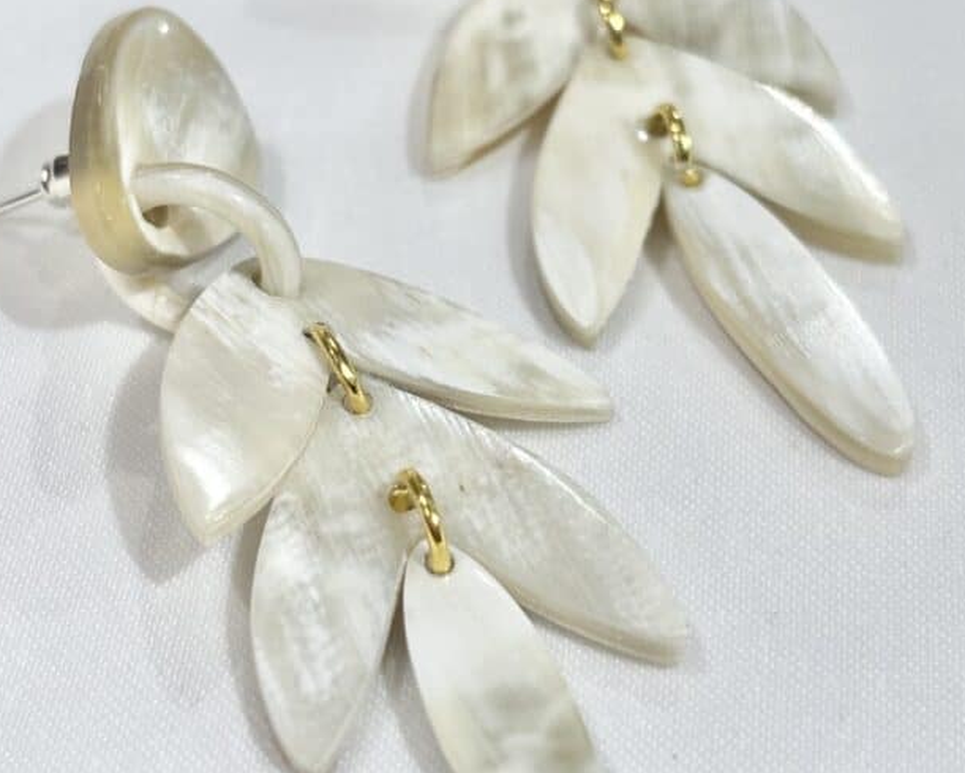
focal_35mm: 85
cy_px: 346
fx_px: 2428
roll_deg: +6.5
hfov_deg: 22.5
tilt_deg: -34.4
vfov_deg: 18.1
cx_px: 509
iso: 32
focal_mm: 5.96
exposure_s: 1/255
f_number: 1.6
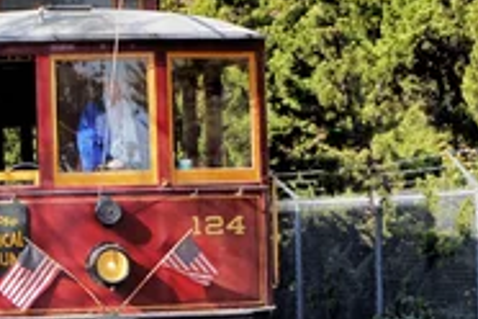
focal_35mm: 221
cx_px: 59
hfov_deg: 9.3
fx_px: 2939
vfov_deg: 6.2
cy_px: 221
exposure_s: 1/100
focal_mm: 55
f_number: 7.1
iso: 100
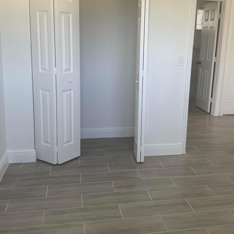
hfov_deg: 43.7
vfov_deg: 43.7
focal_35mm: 38
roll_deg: -2.6
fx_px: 291
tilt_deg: -10.6
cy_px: 97
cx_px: 134
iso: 100
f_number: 1.78
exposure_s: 1/121
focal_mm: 6.76
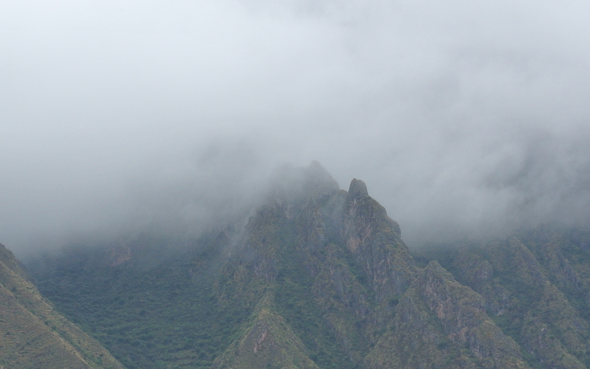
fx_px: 2863
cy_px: 257
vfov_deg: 7.4
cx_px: 233
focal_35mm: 178
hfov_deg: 11.8
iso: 100
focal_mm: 30
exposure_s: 1/60
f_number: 5.6
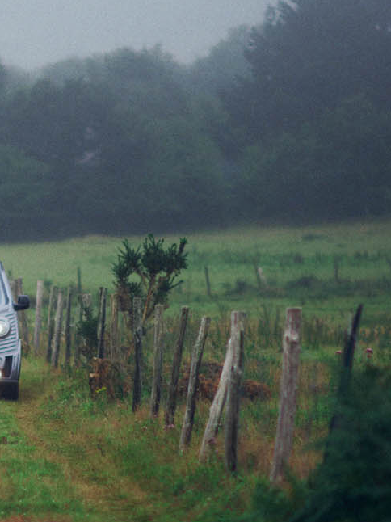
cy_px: 431
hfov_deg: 6.1
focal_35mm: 243
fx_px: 3662
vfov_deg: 8.1
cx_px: -60
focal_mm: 85
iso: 500
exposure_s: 1/4000
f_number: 1.4
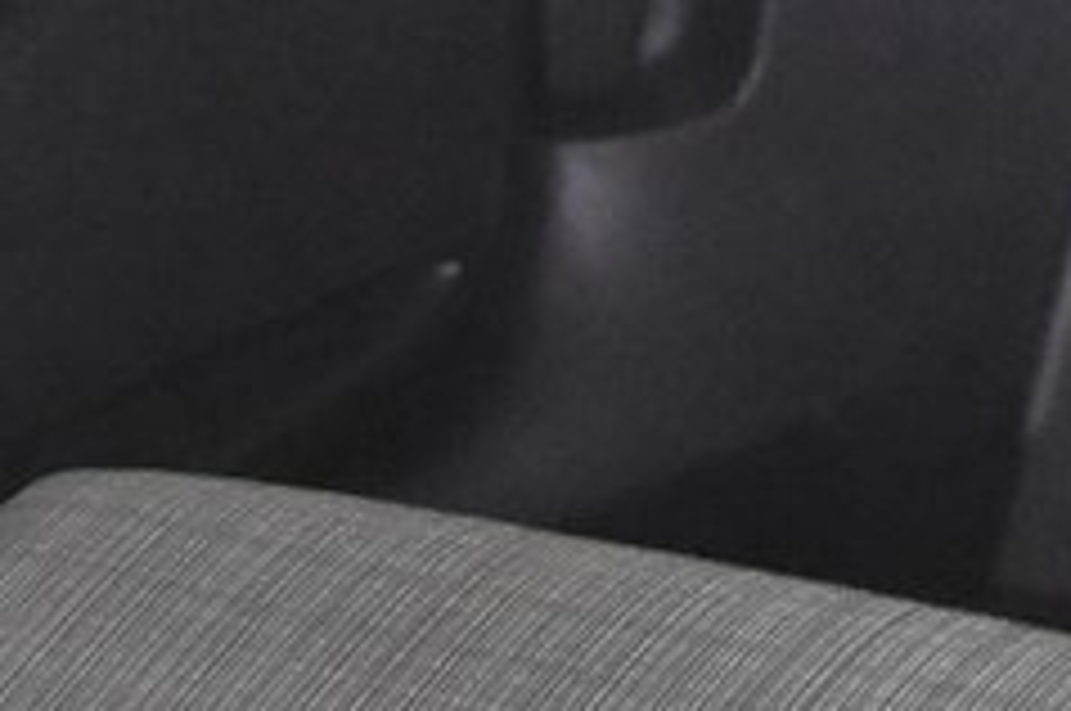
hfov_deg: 10.3
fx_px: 5764
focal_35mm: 194
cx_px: 1620
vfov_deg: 6.8
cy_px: -781
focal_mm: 24
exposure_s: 1/40
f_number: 3
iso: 8000
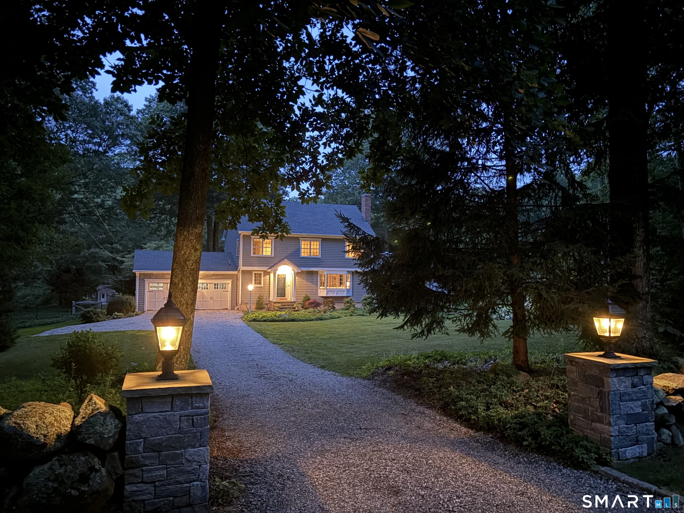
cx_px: 342
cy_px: 256
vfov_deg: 53.1
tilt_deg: +2.8
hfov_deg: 67.3
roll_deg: -0.2
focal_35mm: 26
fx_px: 514
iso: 1250
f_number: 1.6
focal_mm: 5.96
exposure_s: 1/9
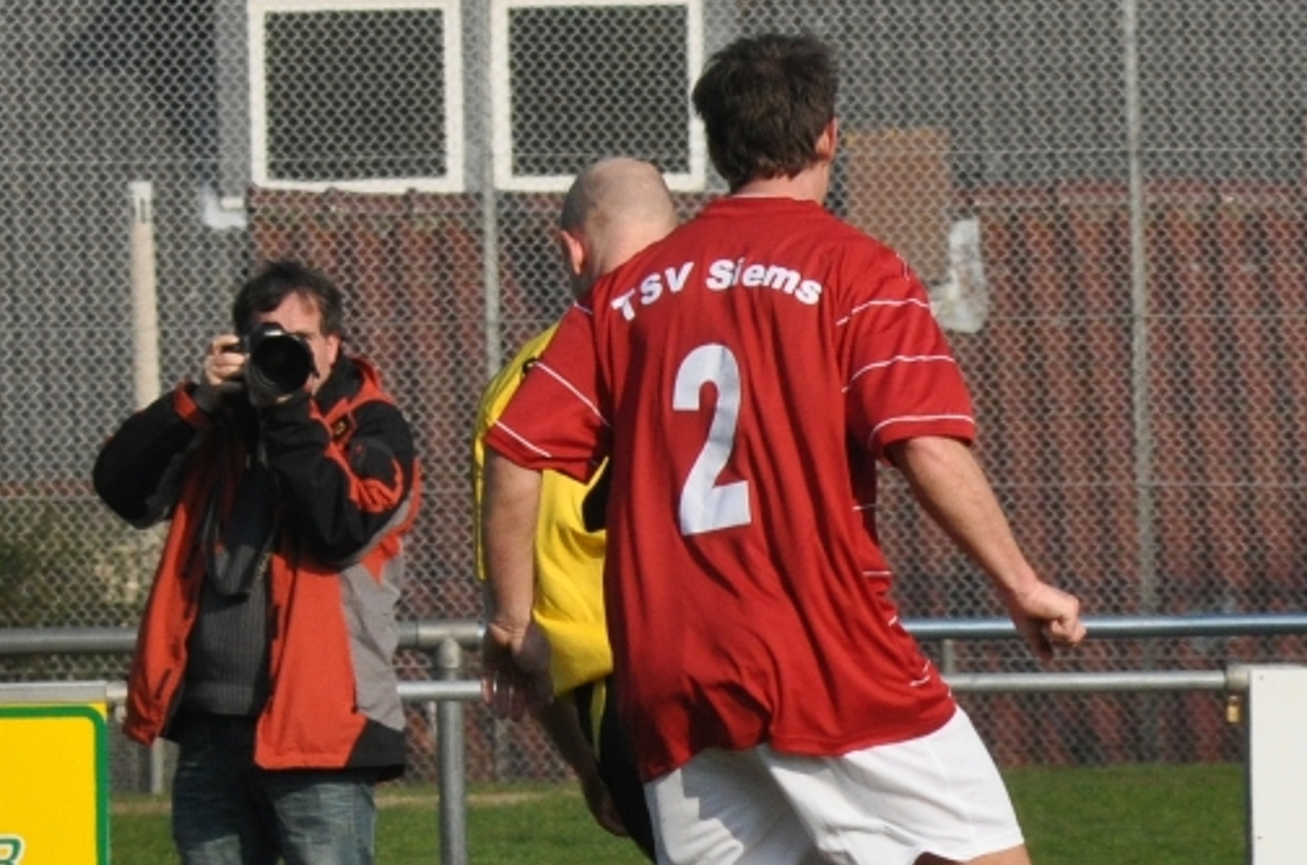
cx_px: 1037
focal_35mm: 501
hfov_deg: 4.1
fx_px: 18149
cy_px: 675
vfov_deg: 2.7
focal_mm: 210
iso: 800
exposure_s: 1/1000
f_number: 13
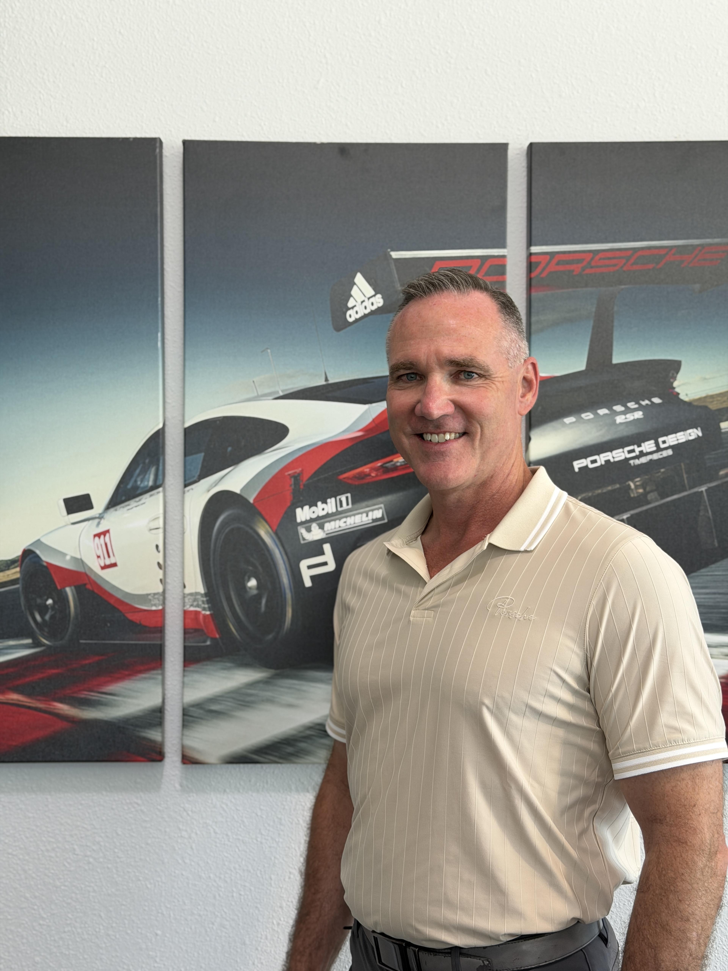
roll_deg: +0.5
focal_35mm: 48
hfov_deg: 30.3
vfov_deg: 39.7
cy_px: 486
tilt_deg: -1.7
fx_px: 1346
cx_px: 364
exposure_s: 1/60
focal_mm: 6.76
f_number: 1.78
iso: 50
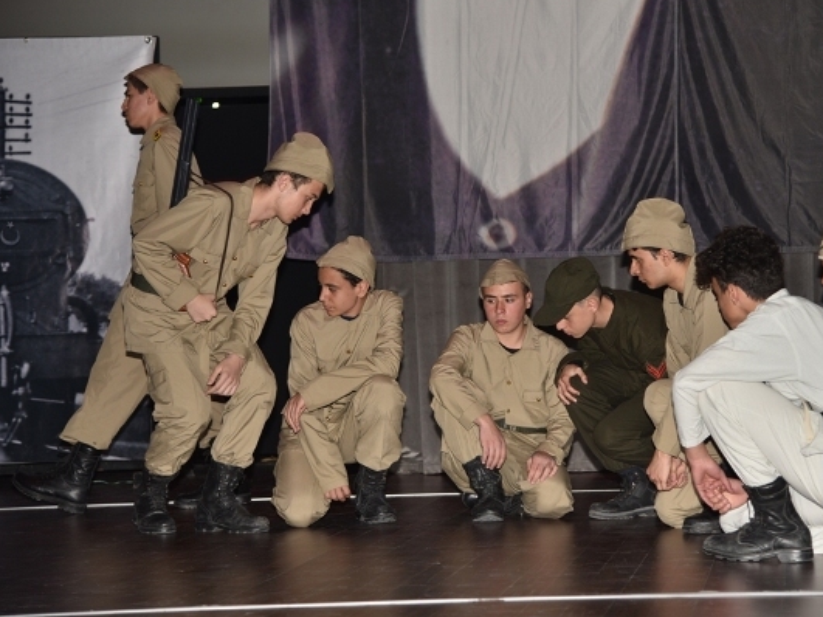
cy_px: 289
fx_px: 2068
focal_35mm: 87
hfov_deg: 22.5
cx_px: 471
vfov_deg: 17.0
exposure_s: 1/25
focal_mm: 75
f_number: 4
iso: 160
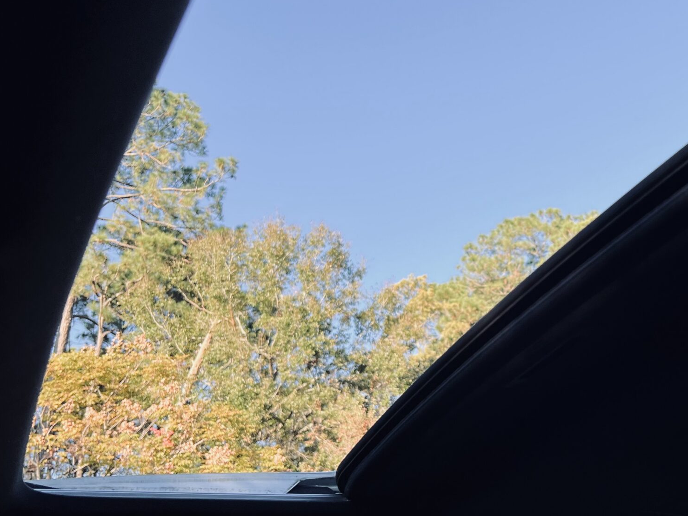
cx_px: 501
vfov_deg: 32.2
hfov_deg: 41.1
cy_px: 279
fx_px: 894
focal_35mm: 45
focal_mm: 5.7
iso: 50
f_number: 1.5
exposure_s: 1/873
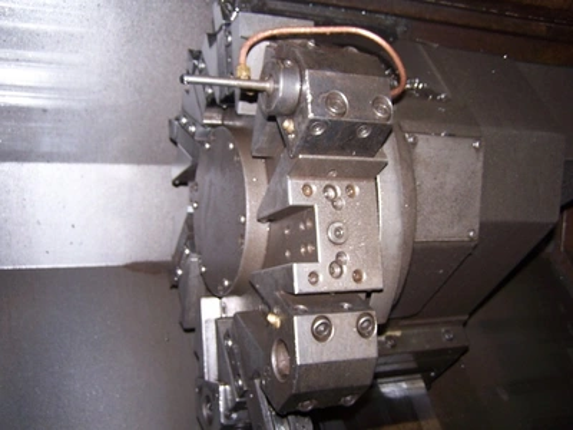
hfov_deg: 49.0
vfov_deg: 37.7
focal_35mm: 38
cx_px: 286
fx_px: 629
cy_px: 215
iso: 80
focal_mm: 6.3
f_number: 2.8
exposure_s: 1/60
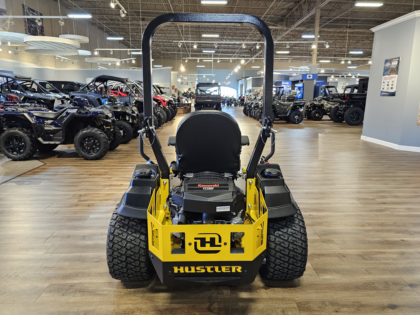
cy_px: 158
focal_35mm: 23
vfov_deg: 58.9
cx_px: 210
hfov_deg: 73.9
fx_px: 279
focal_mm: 6.3
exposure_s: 1/120
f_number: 1.7
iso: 1000
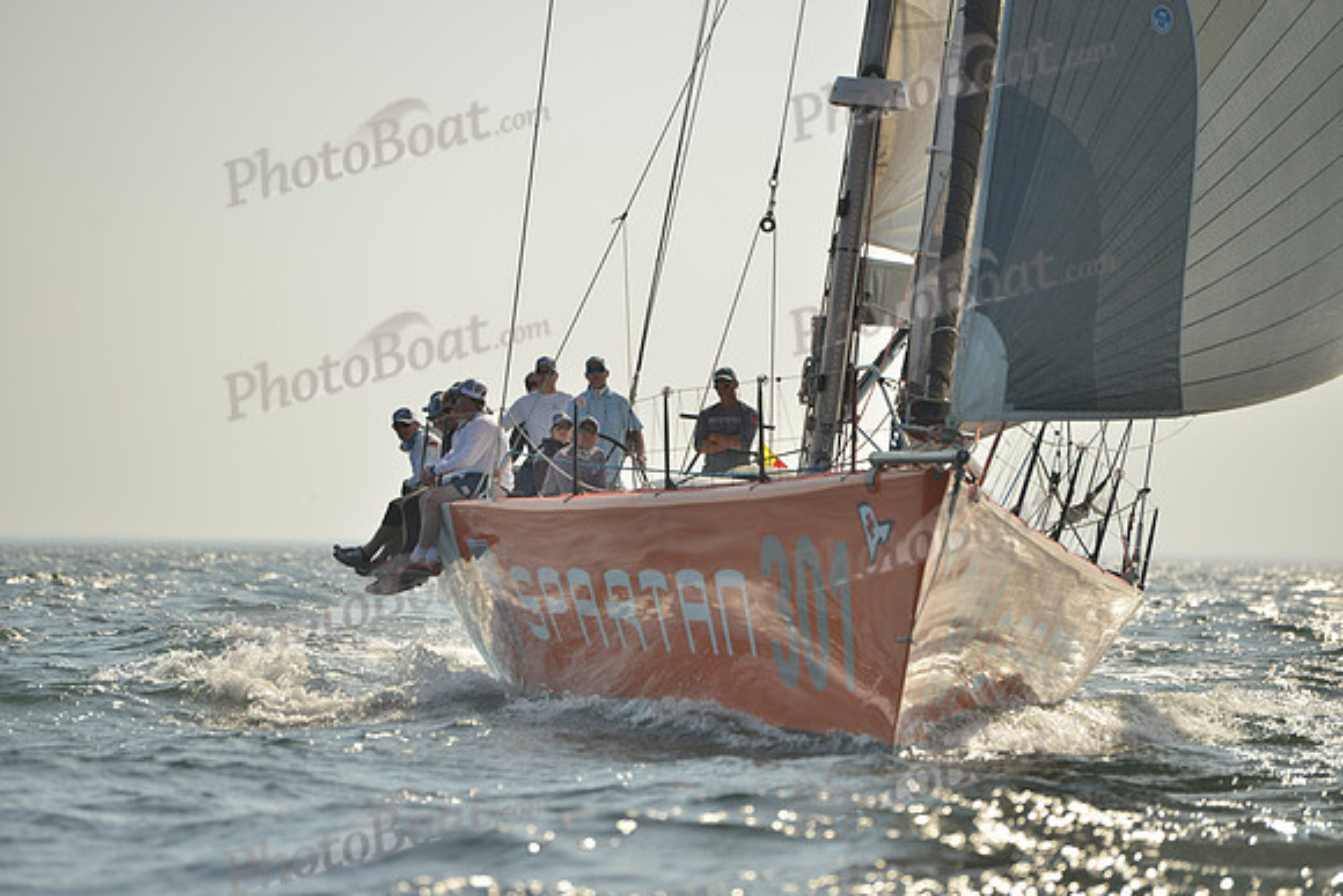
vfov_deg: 7.4
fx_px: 6903
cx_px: 672
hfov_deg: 11.1
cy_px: 448
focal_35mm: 185
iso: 200
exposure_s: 1/4000
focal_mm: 185
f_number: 4.5
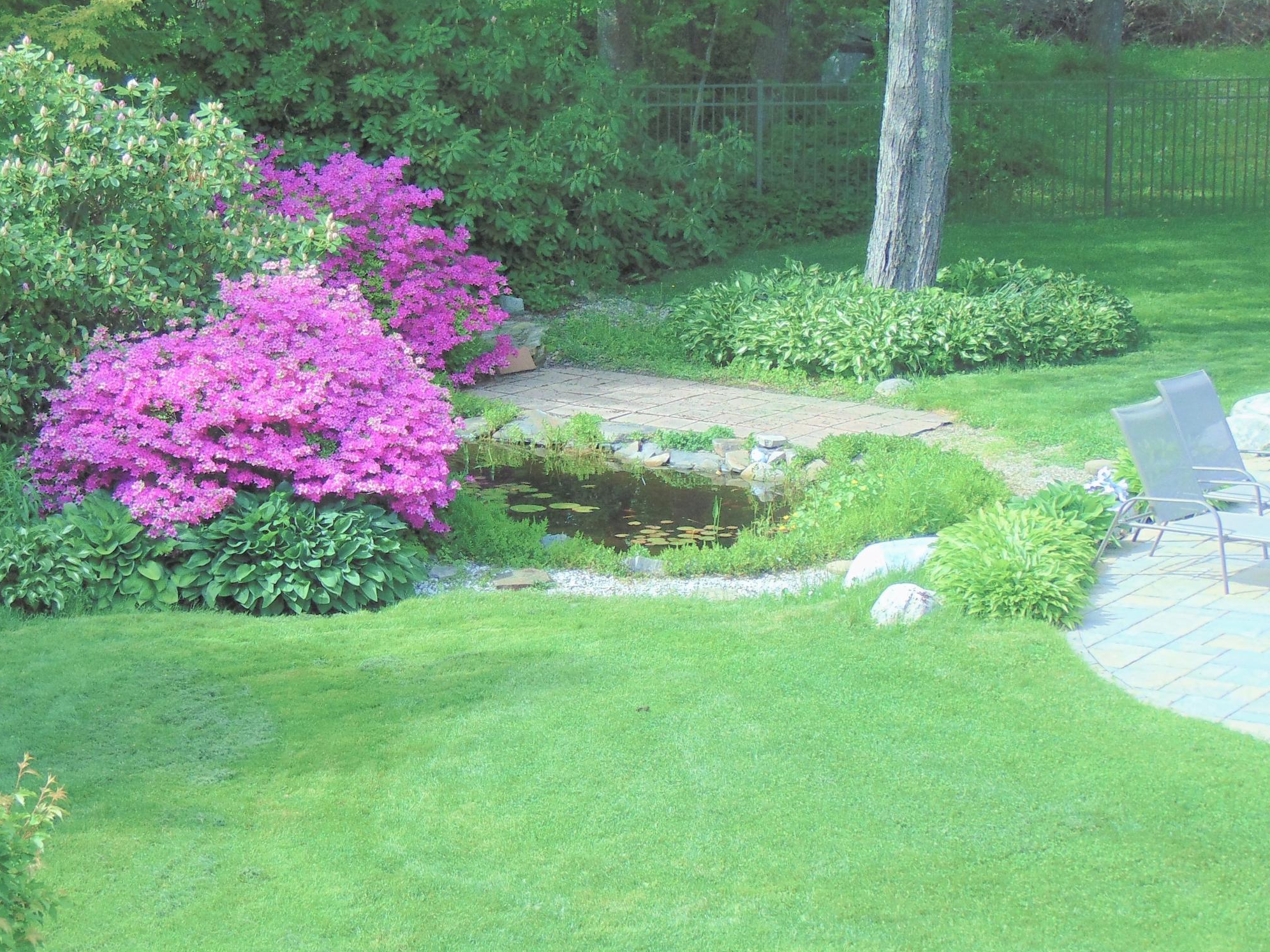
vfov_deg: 13.8
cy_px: 539
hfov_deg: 18.3
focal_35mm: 107
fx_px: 3925
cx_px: 408
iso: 80
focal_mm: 12.8
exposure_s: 1/200
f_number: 3.7
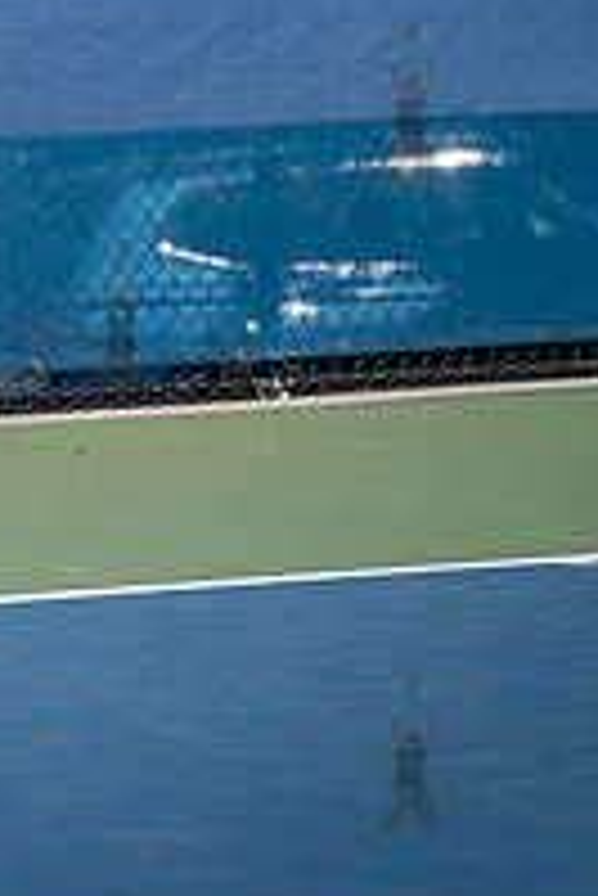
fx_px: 6616
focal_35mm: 266
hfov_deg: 5.1
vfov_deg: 7.7
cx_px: -463
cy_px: 99
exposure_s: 1/1250
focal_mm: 89
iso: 100
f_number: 4
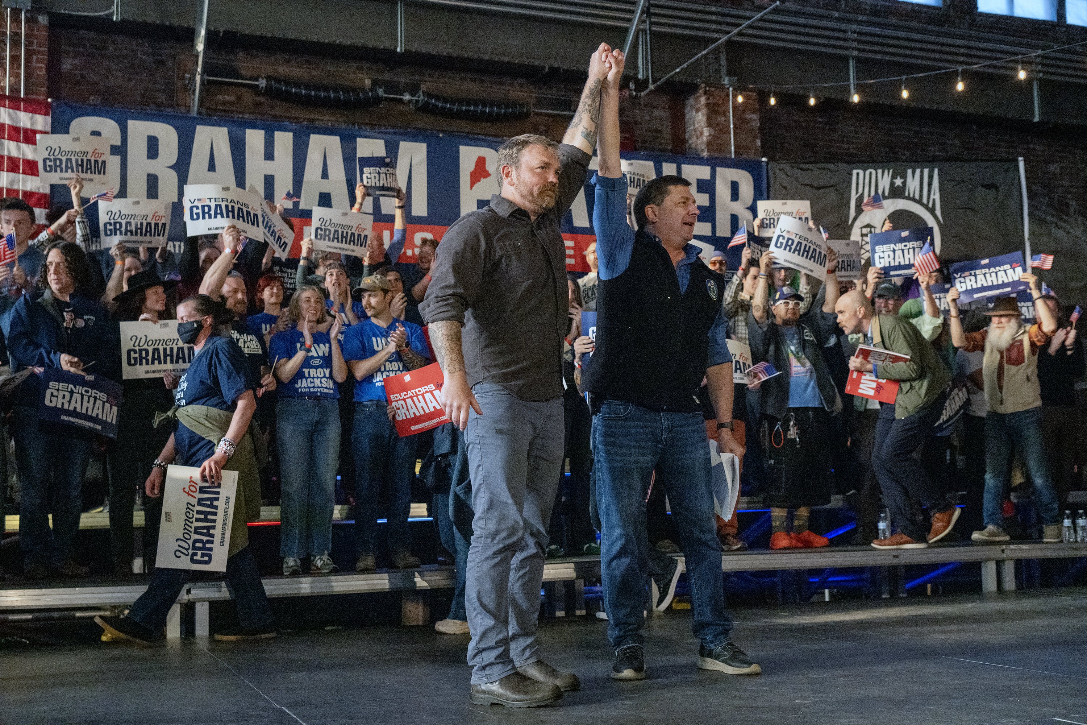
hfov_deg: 46.4
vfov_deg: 31.9
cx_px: 544
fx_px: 1268
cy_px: 362
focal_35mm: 42
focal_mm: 42
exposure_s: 1/1250
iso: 12800
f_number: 5
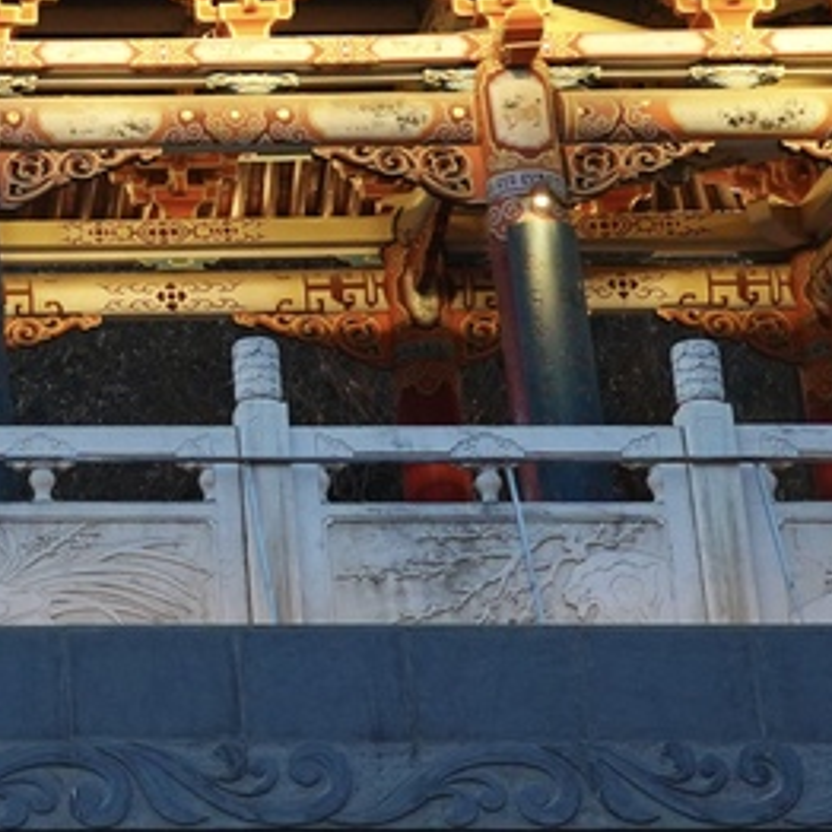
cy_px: -121
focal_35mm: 136
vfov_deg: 12.6
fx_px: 3698
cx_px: -441
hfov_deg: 12.2
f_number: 5
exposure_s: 1/125
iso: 1000
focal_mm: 35
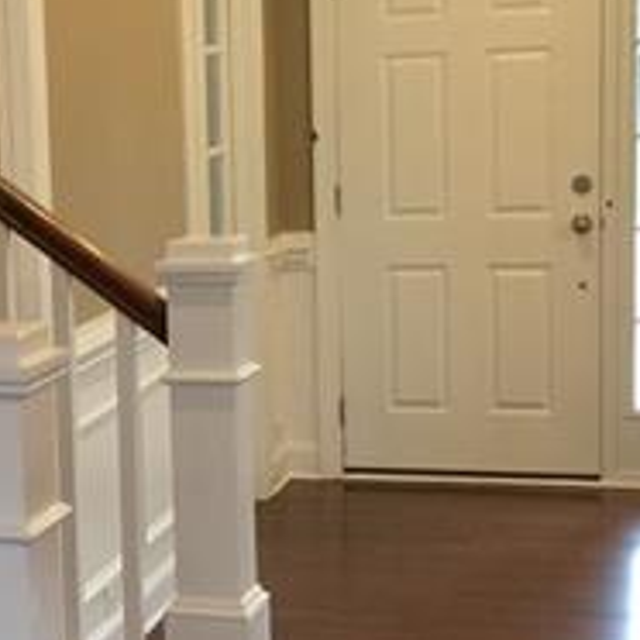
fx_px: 1841
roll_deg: +2.6
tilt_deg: -8.2
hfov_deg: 19.0
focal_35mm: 88
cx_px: -38
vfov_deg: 19.7
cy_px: 358
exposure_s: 1/15
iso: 50
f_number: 2.2
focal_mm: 4.15
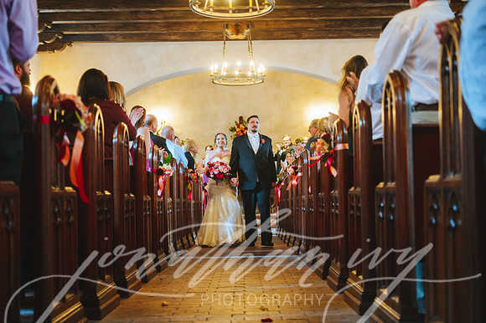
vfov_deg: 27.0
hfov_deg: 39.6
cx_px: 243
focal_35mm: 50
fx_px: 675
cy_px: 162
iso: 4000
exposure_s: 1/125
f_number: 2.8
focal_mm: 50
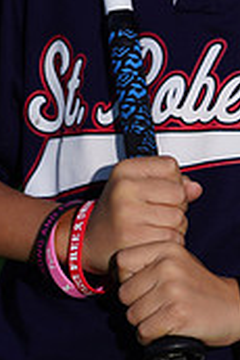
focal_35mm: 793
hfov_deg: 1.7
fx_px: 7913
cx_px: 178
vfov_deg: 2.6
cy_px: -115
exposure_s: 1/160
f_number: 7.1
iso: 200
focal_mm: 235
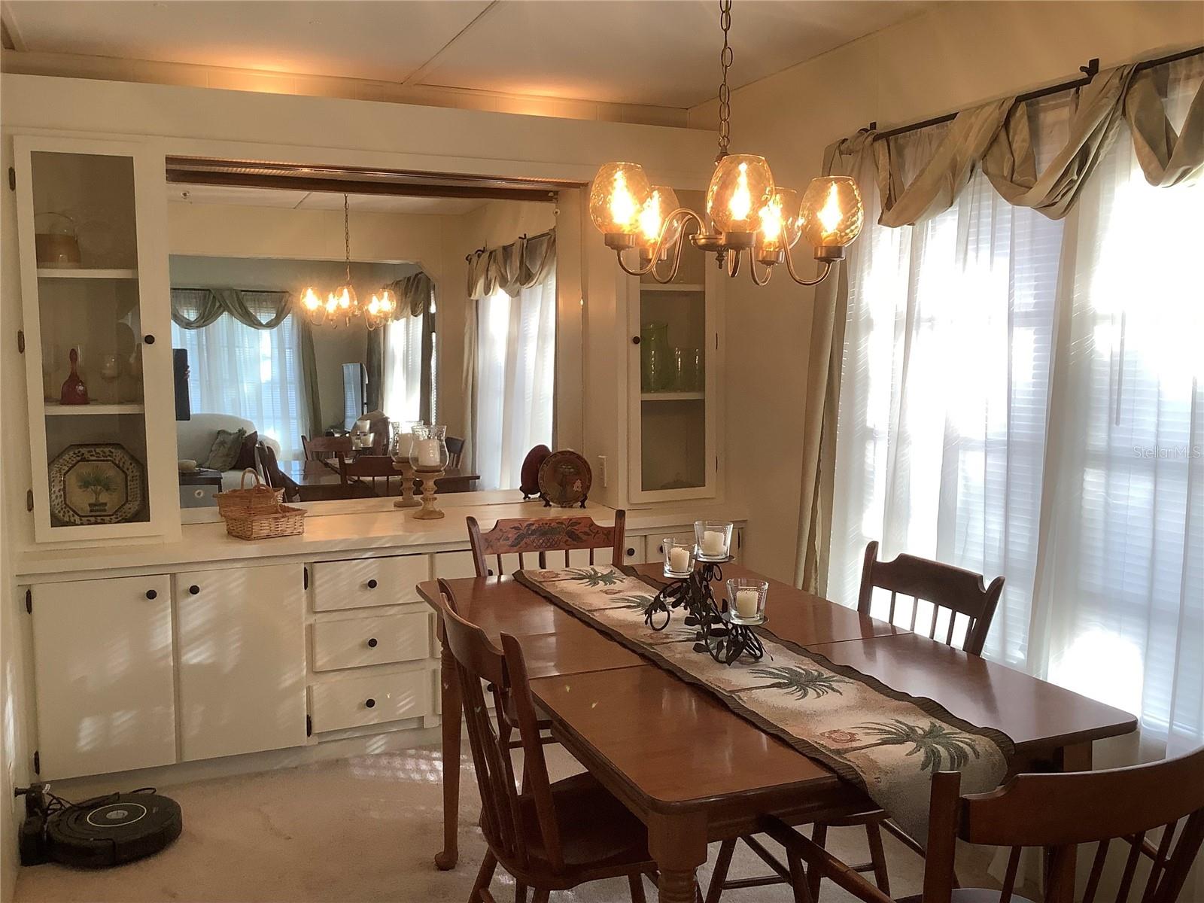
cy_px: 452
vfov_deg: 45.4
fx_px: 1078
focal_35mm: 31
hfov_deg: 58.4
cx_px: 602
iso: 50
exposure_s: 1/60
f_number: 2.4
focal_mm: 3.3
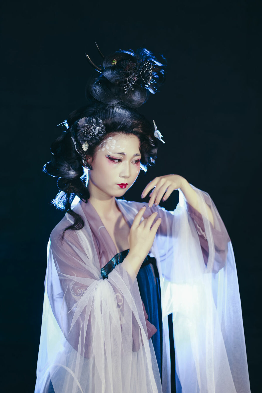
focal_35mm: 49
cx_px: 131
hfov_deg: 27.5
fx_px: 535
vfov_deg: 40.3
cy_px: 196
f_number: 2
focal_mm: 50
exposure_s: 1/100
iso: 320
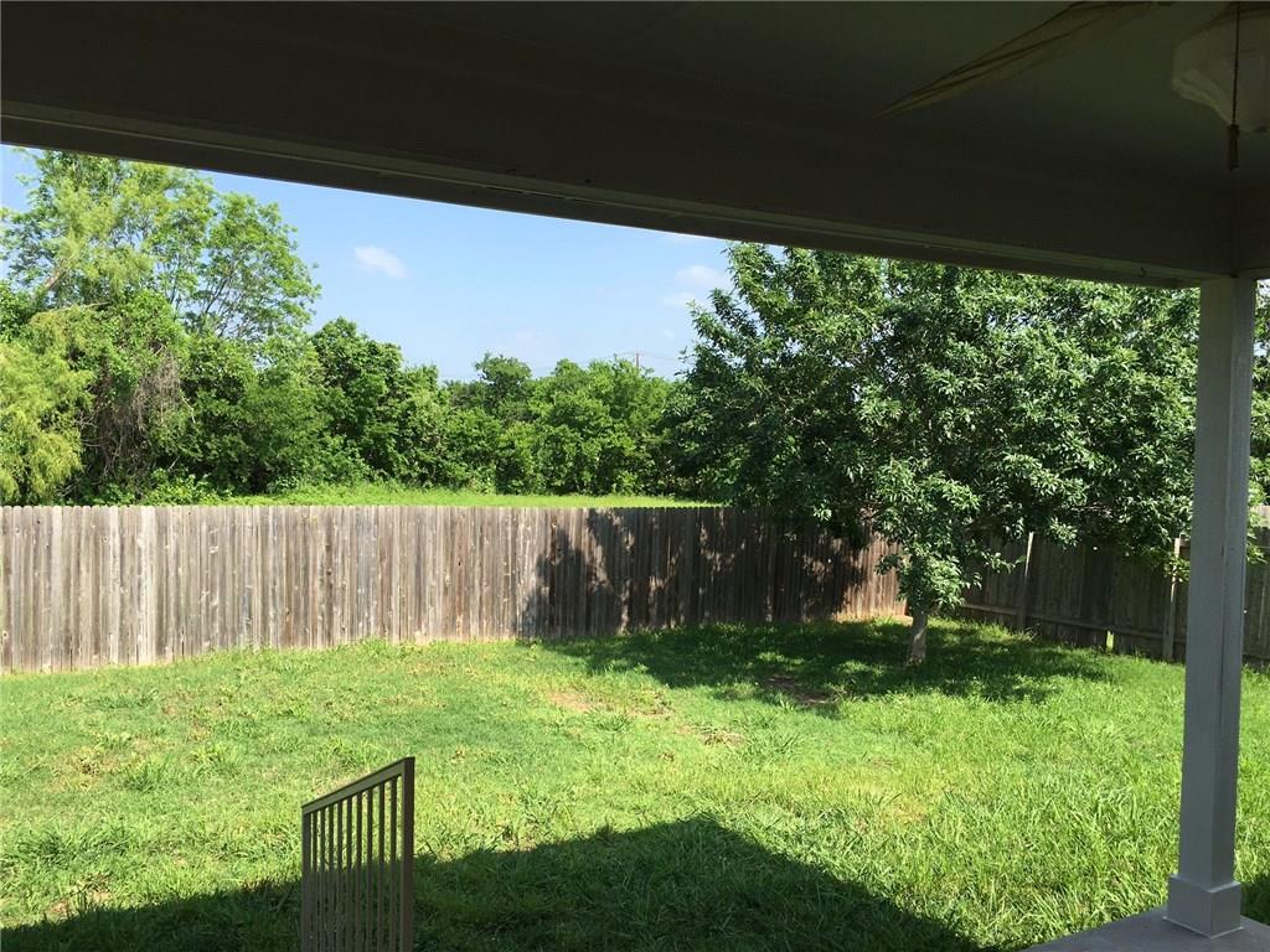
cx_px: 635
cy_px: 476
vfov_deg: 48.2
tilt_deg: -1.5
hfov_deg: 61.7
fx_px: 1064
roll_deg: -1.2
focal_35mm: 29
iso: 25
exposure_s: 1/999
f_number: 2.2
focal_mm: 4.15
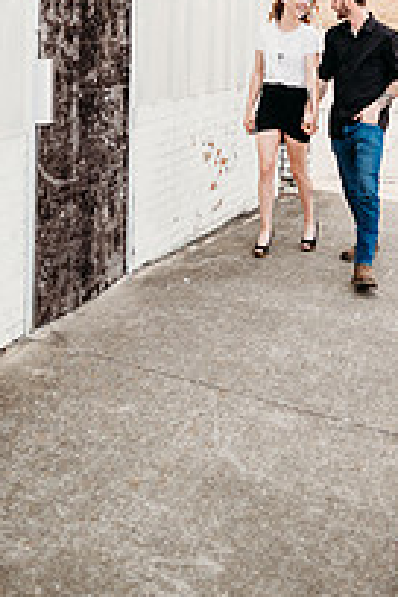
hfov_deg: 25.4
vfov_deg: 34.3
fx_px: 879
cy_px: 6
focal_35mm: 53
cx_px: 249
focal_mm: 24
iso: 100
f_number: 2.8
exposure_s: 1/640
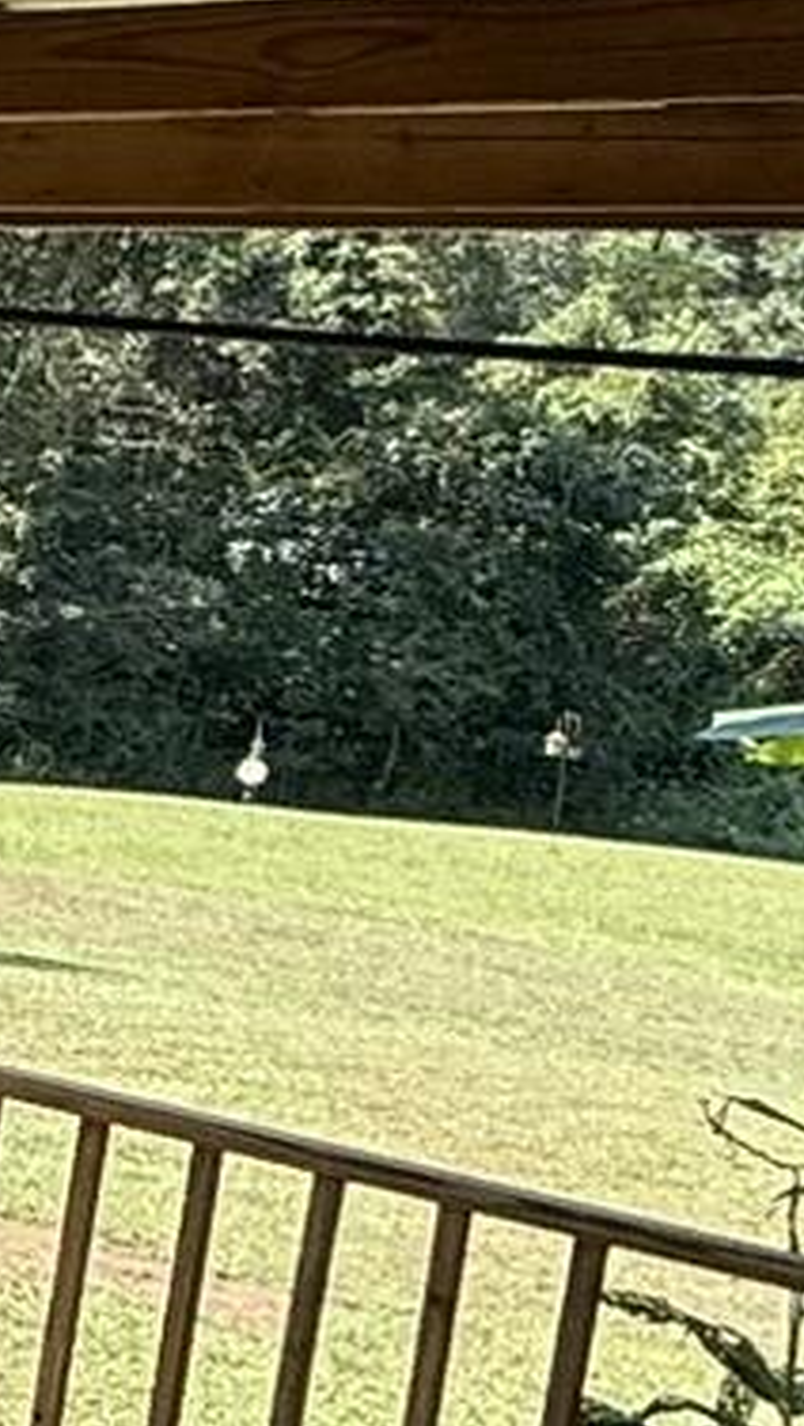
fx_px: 3140
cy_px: 584
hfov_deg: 9.8
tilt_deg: -3.6
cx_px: -1820
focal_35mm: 83
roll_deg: -6.1
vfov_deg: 25.5
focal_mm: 2.22
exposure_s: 1/522
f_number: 2.2
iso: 50
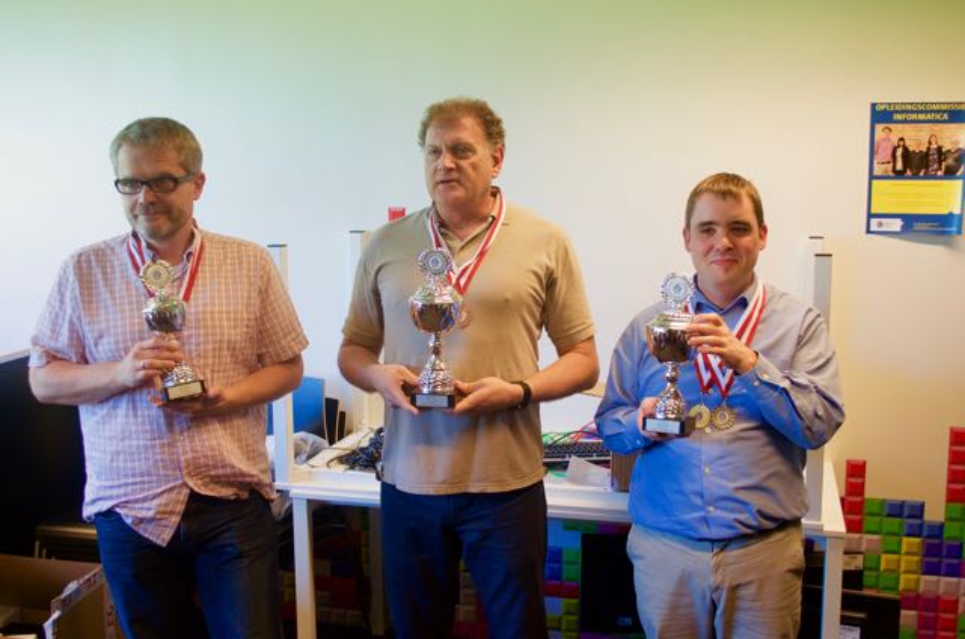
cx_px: 482
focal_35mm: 42
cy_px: 320
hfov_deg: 46.5
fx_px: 1124
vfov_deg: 31.8
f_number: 4.5
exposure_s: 1/60
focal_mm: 28
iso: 450
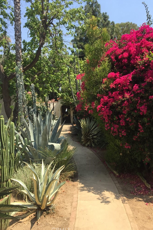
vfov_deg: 60.3
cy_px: 115
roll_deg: +1.5
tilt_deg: -4.0
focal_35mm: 31
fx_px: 198
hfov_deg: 42.3
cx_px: 71
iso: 32
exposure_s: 1/1014
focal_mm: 4.15
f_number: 2.2
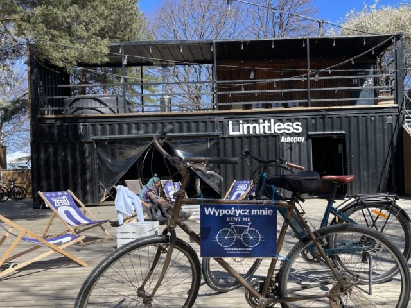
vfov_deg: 46.7
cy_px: 175
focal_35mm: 30
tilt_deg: +1.2
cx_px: 243
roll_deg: +0.9
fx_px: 356
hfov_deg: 59.5
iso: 32
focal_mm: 5.1
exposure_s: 1/1534
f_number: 1.6
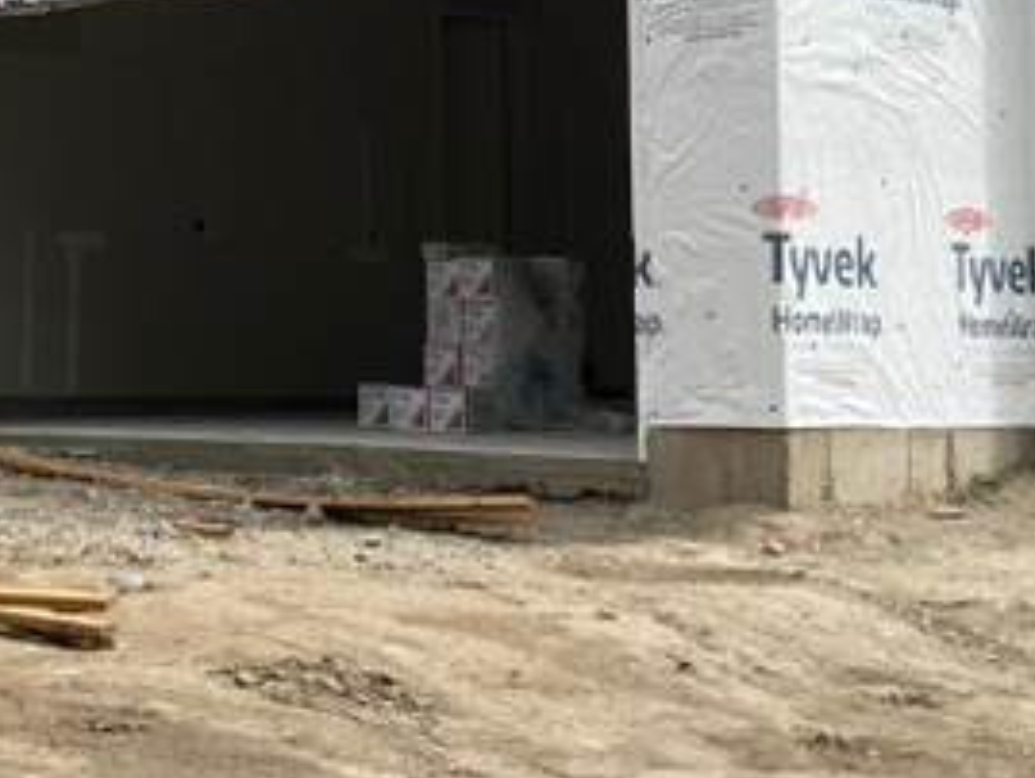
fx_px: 2961
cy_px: -46
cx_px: 142
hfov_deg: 19.5
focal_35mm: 99
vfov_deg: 14.6
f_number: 1.6
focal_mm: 5.1
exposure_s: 1/4149
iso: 50
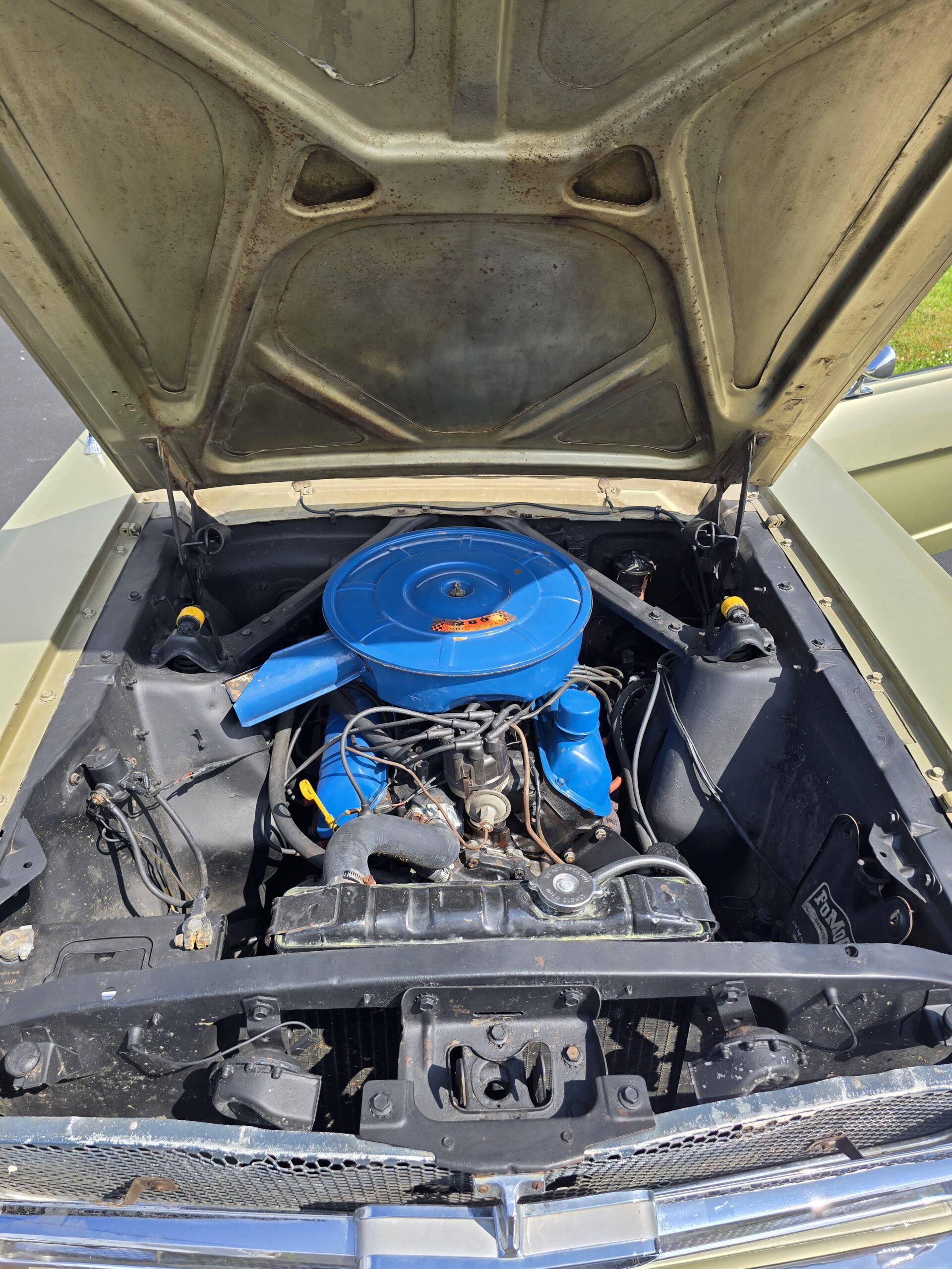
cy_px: 634
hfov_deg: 58.9
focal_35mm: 23
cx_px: 476
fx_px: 843
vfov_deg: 73.9
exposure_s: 1/456
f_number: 1.7
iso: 12
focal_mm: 6.3
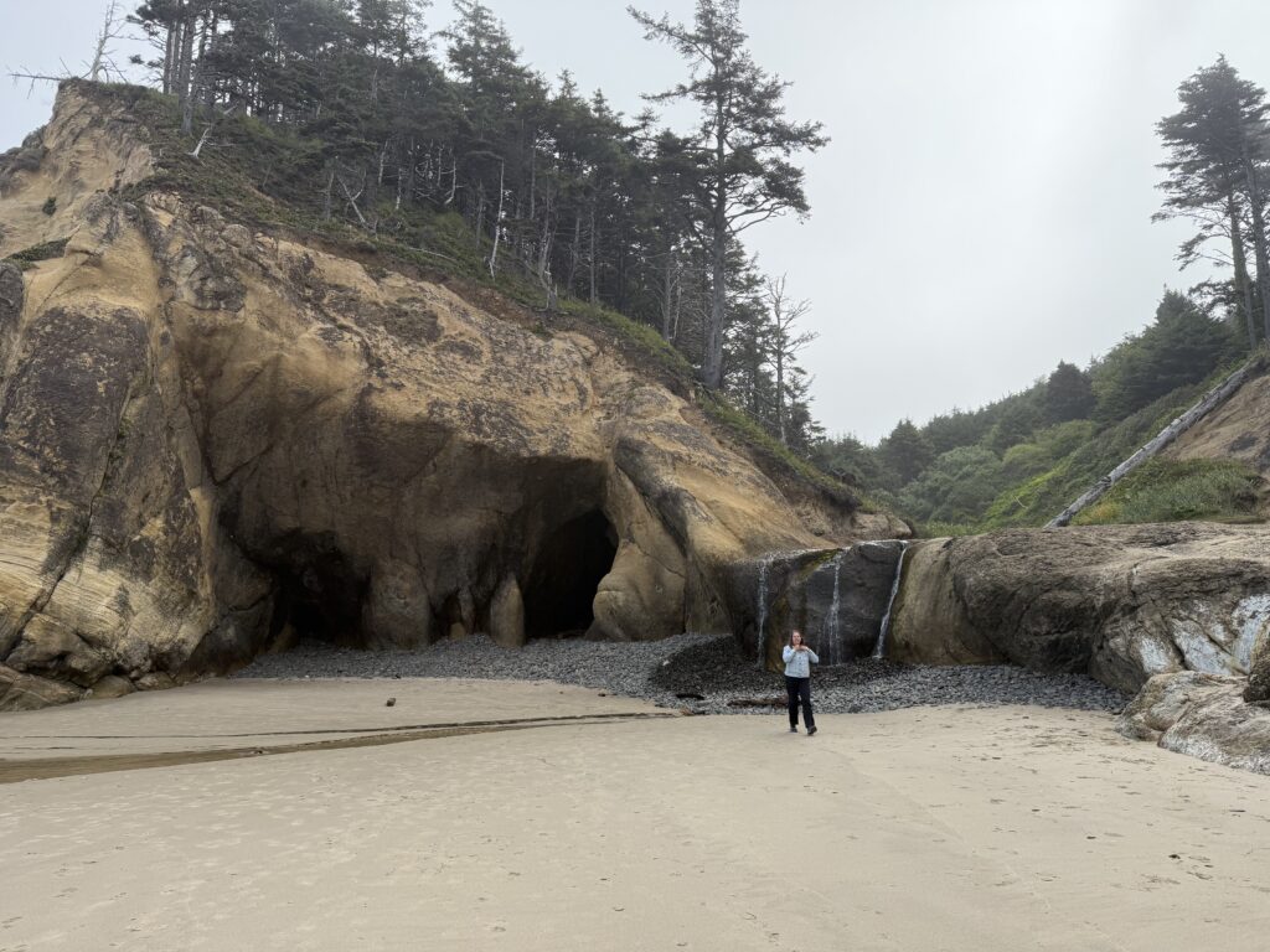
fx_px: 881
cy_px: 476
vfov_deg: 56.8
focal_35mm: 24
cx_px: 635
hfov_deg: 71.6
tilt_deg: +11.0
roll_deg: +0.7
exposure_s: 1/3145
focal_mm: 6.76
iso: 100
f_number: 1.78
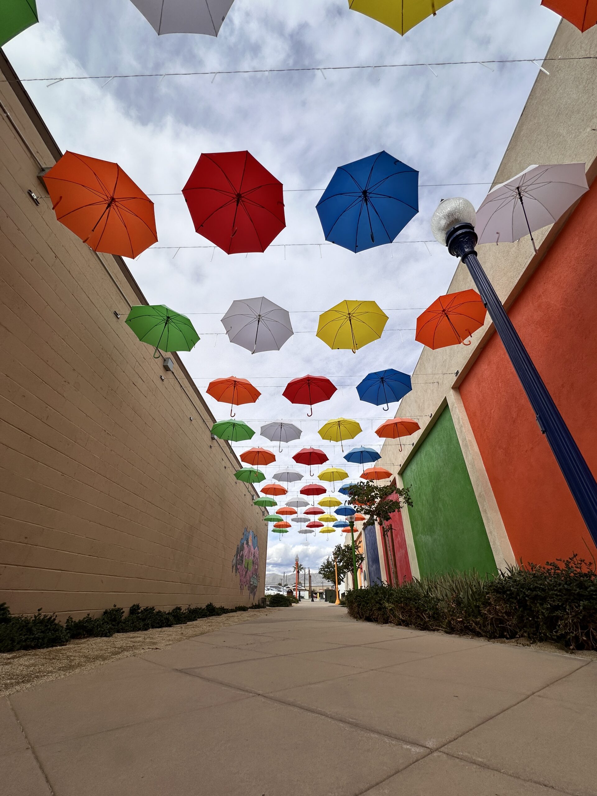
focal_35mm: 14
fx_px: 322
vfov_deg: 102.1
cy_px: 398
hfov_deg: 85.7
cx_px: 298
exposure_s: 1/3125
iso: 50
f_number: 2.2
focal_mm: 2.22
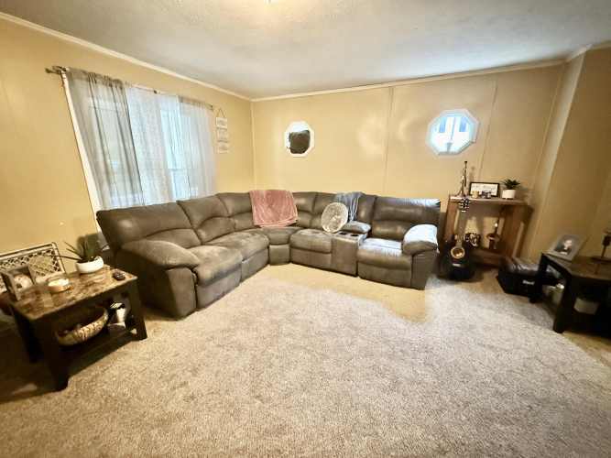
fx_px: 247
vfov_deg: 85.7
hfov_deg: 102.1
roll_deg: +0.1
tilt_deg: -15.4
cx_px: 306
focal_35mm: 14
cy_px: 229
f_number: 2.2
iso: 1250
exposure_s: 1/30
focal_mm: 2.22
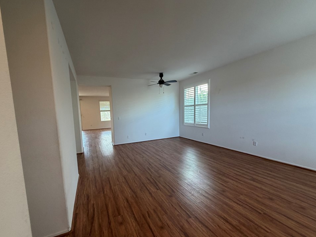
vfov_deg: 81.7
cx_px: 148
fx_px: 137
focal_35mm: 15
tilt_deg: -4.8
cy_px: 125
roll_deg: +2.2
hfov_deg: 98.1
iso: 200
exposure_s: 1/60
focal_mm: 2.22
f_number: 2.2
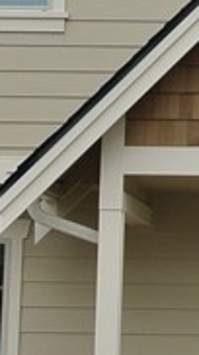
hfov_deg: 5.9
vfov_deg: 10.8
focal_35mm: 200
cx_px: 372
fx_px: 1881
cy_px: 154
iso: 100
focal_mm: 12.2
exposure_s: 1/640
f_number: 4.5
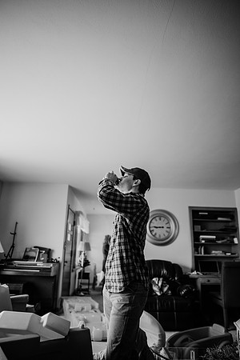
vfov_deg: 73.7
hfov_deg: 53.1
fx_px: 240
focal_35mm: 24
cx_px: 120
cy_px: 180
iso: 640
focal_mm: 24
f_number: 1.8
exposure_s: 1/200
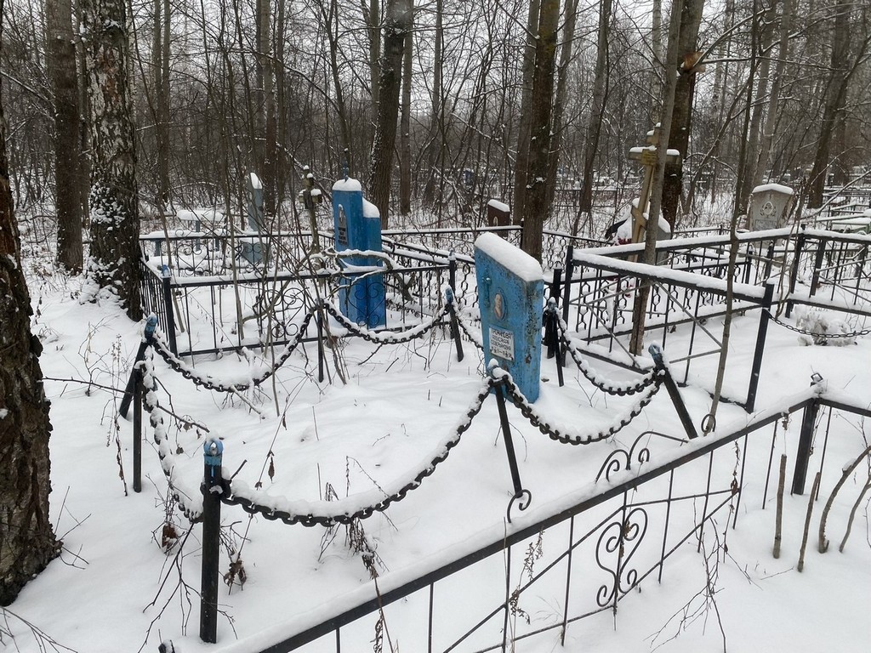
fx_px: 654
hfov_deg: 67.3
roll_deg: -1.4
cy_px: 326
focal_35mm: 26
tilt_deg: -12.6
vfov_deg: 53.1
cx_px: 436
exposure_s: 1/184
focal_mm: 4.25
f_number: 1.8
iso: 32
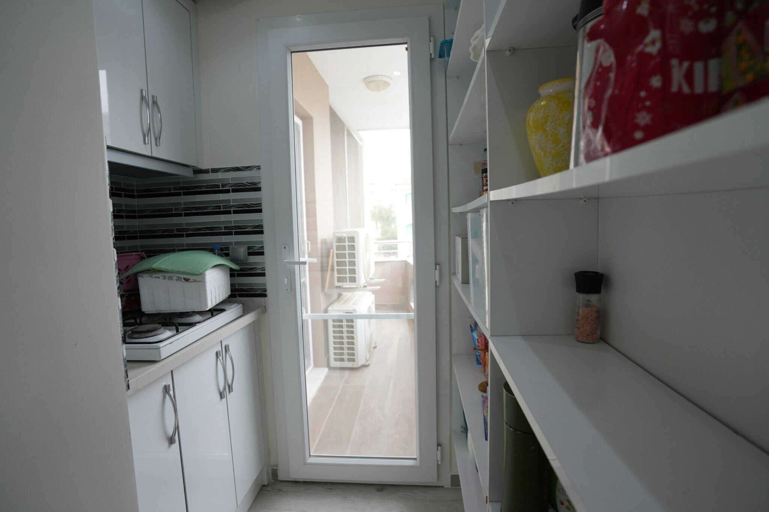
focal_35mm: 17
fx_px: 363
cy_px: 256
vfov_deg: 70.4
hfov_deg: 93.3
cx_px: 384
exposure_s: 1/160
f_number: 4
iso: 400
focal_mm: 17
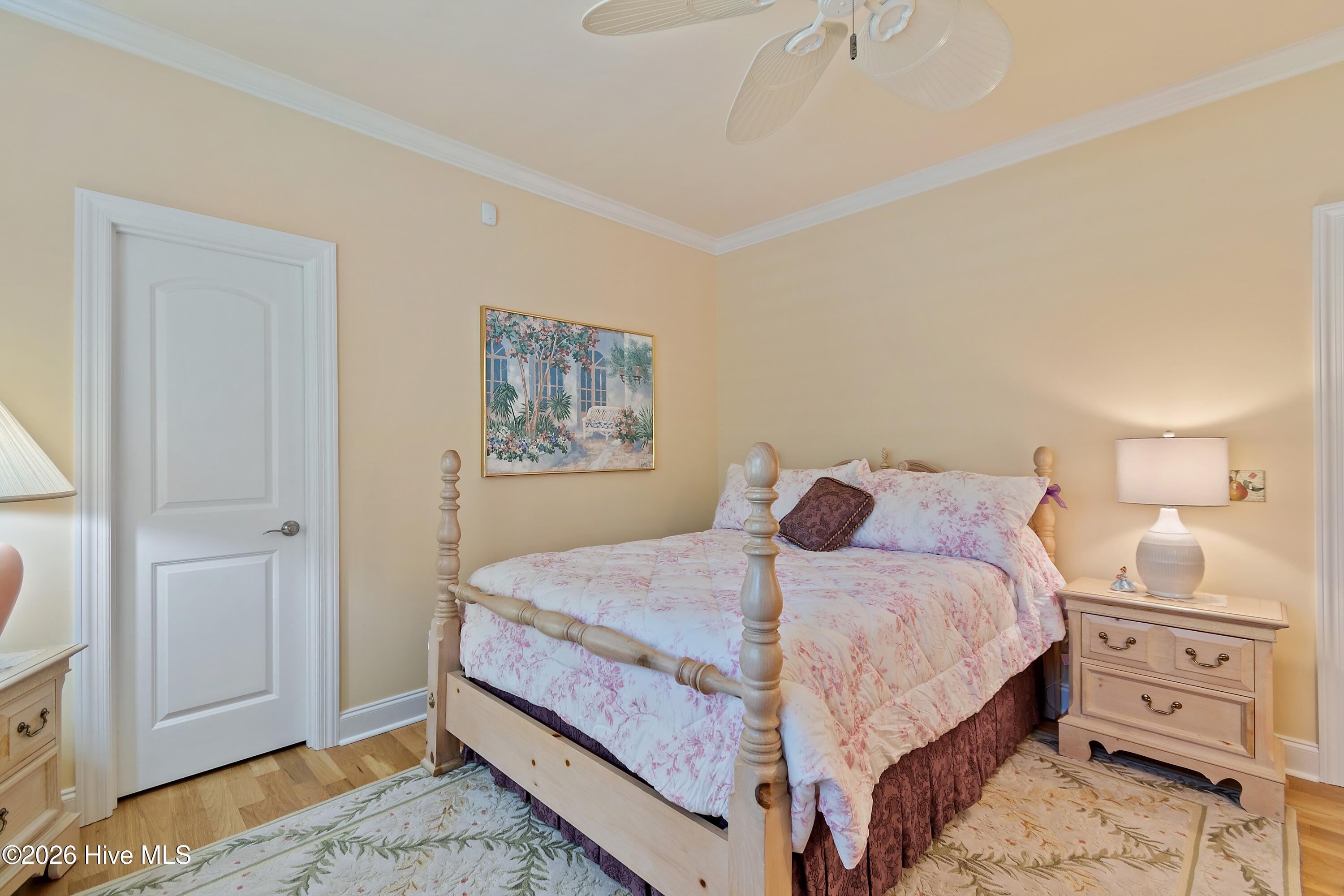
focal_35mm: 15
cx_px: 672
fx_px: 560
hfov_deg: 100.4
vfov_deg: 77.3
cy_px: 448
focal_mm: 10
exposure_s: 1/5
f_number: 4.5
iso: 100
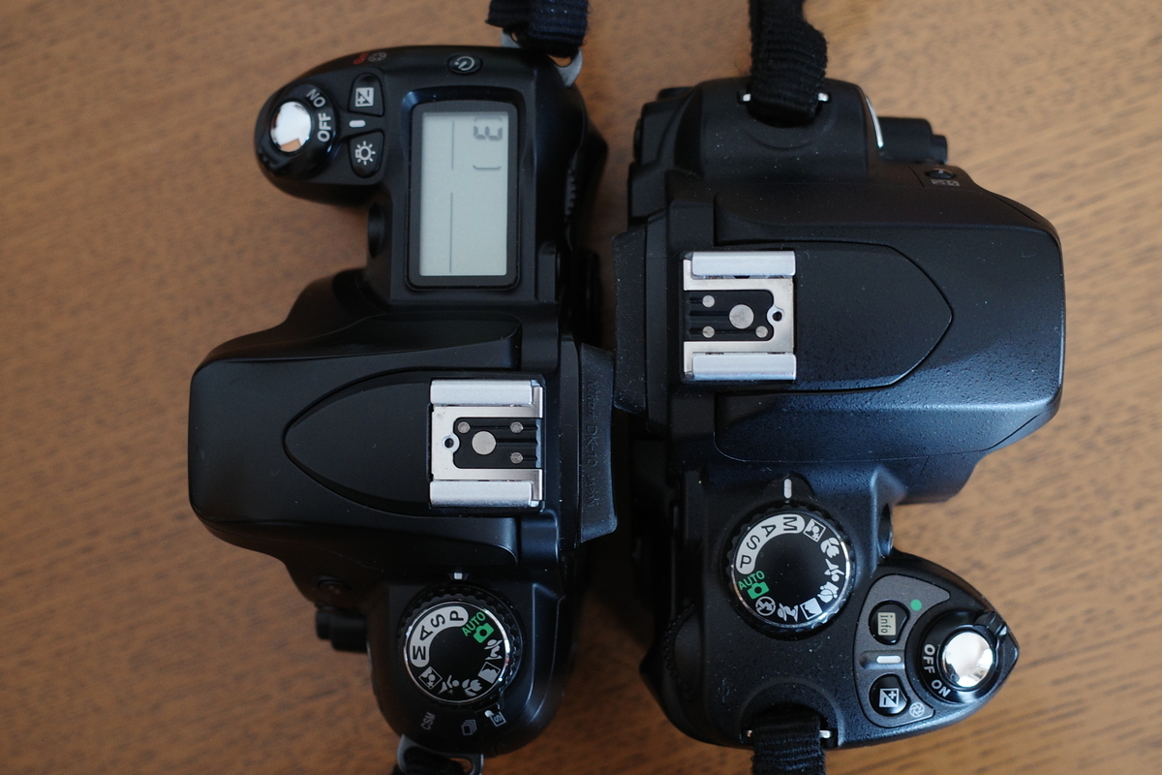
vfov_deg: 27.0
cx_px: 581
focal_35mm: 50
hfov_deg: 39.6
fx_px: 1614
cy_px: 388
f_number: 2.8
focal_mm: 18.3
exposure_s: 1/10
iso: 500
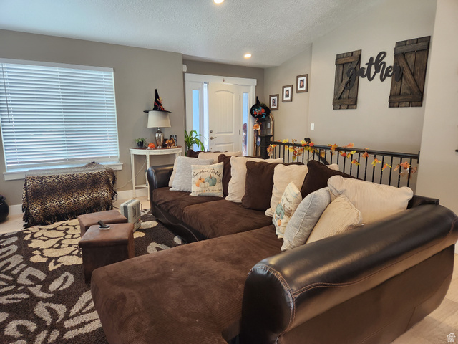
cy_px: 172
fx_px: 304
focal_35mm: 23
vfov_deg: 58.9
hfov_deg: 73.9
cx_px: 229
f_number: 1.8
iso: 250
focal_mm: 5.4
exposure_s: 1/120
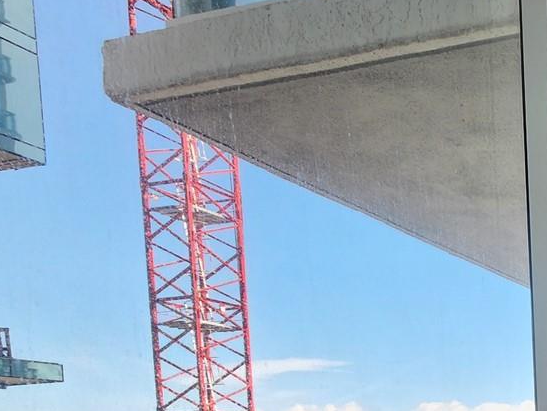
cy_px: 493
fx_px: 601
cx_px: 746
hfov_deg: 32.8
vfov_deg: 31.6
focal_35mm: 38
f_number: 2.2
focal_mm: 2.2
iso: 50
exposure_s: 1/182
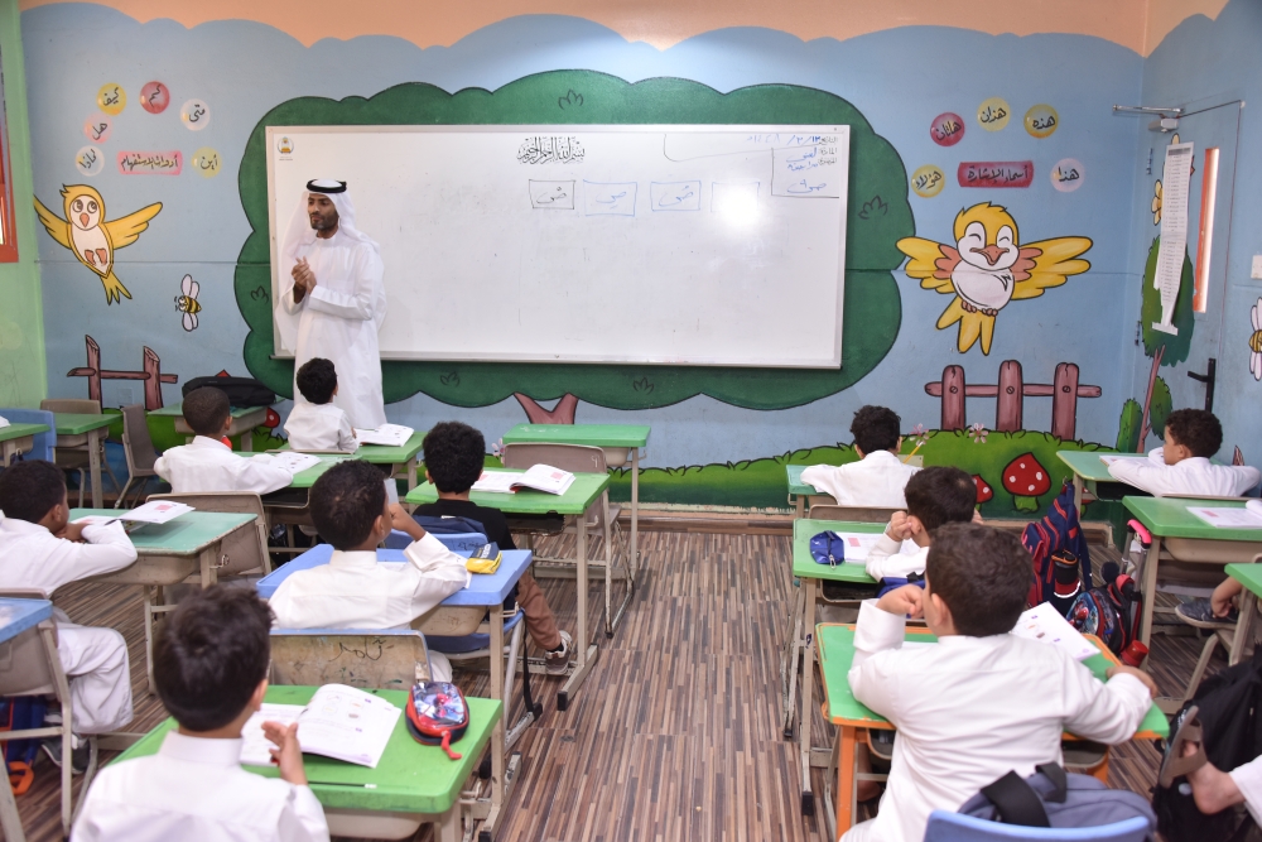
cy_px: 421
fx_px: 1122
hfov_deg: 58.7
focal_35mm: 32
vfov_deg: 41.1
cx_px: 631
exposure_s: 1/60
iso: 400
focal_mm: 32
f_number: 3.8
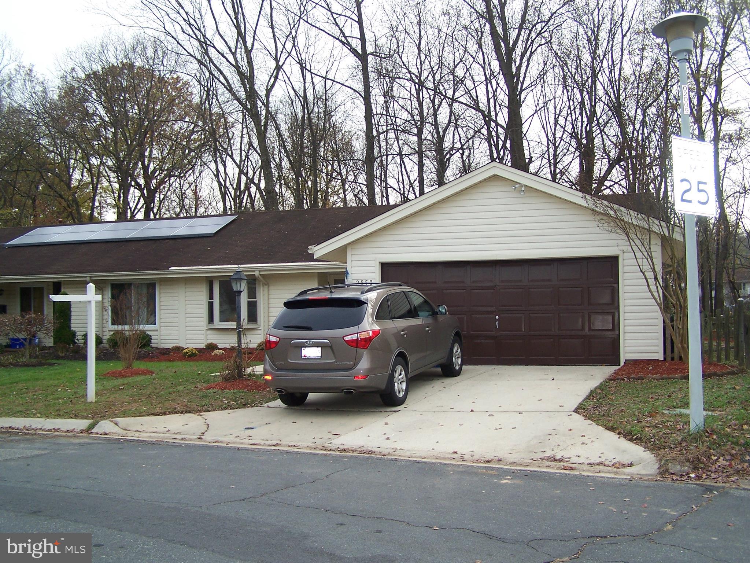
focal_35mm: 38
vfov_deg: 37.7
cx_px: 375
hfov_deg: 49.0
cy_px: 282
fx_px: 823
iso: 80
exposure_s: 1/350
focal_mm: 6.3
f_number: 2.8
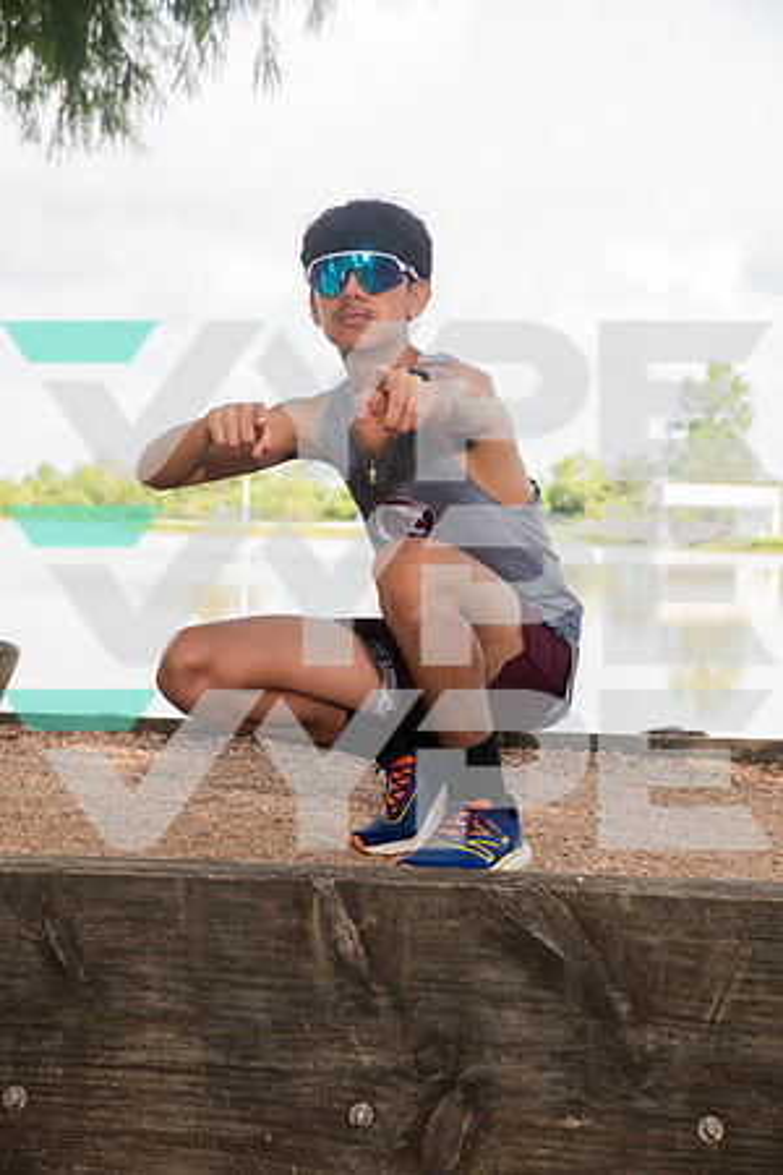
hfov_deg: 20.6
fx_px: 2153
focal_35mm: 66
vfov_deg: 30.5
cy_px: 588
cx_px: 392
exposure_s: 1/250
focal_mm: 66
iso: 250
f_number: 7.1
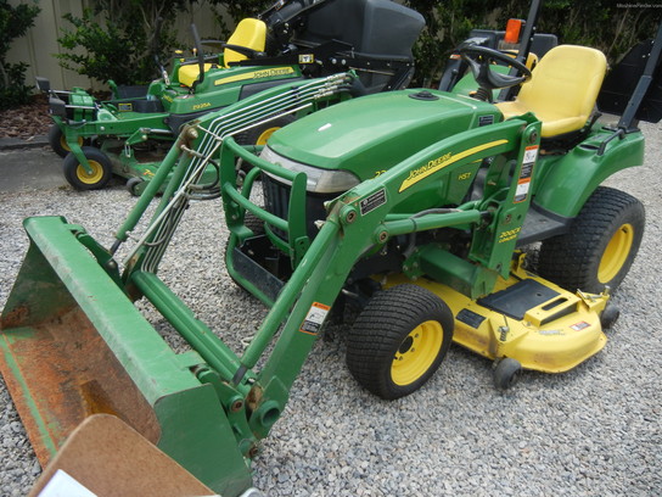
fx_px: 574
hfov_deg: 60.0
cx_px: 331
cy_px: 248
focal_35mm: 30
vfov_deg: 46.8
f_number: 3.5
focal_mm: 5.4
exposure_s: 1/599
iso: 160
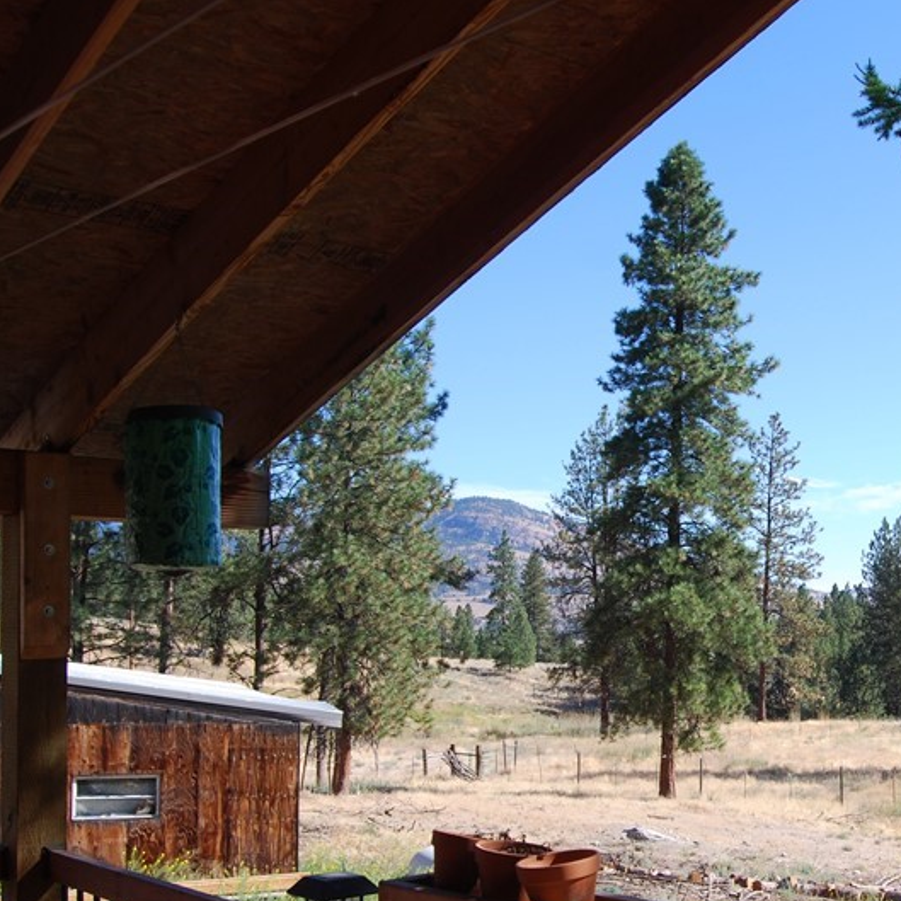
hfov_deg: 34.6
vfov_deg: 35.9
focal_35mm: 47
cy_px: 559
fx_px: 1384
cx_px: 755
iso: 100
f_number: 7.1
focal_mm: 18
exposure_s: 1/200
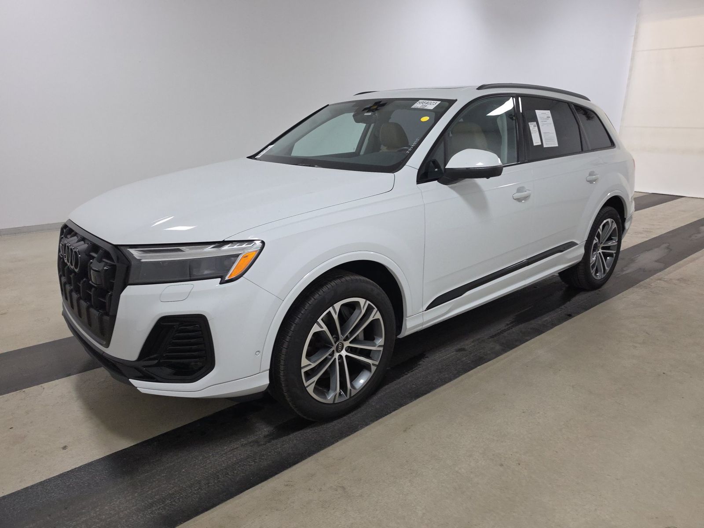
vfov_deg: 58.9
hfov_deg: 73.9
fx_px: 468
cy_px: 264
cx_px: 352
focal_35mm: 23
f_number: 1.4
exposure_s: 1/100
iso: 301
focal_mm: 6.5
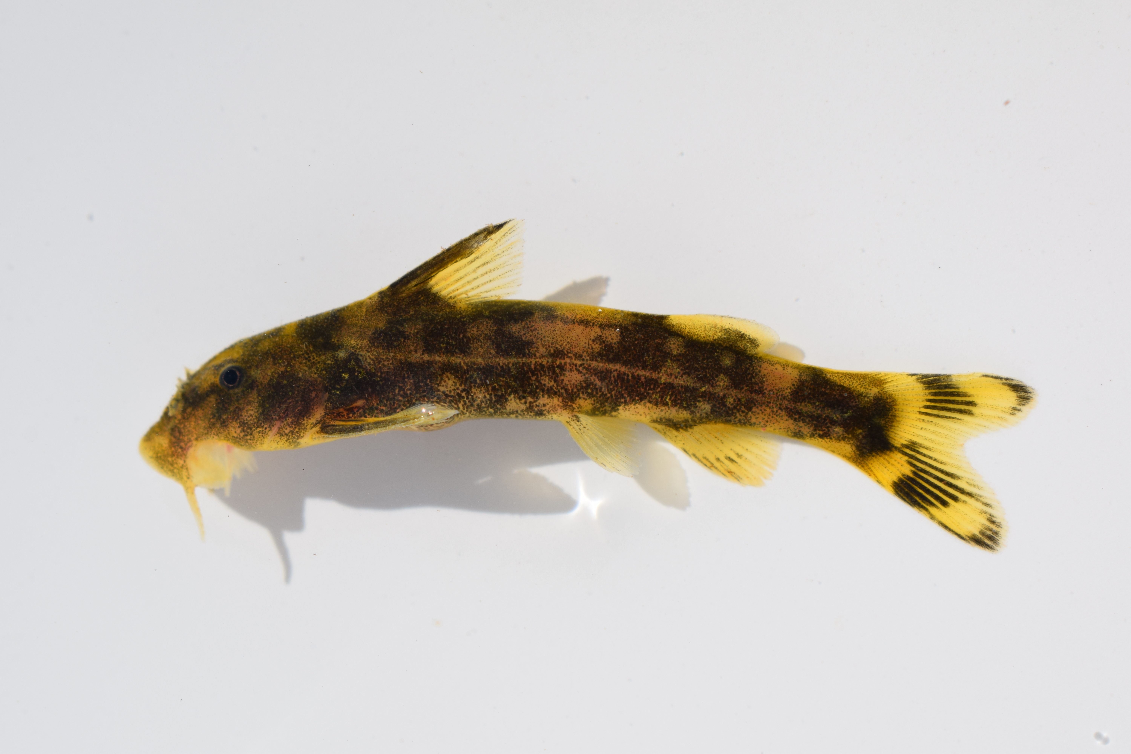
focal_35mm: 82
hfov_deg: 24.6
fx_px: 2592
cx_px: 566
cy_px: 377
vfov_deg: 16.6
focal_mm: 55
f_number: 10
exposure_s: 1/400
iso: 200
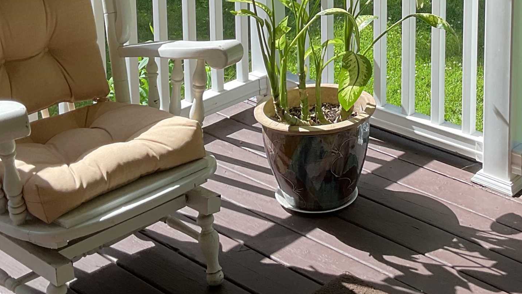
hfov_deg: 30.7
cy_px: -74
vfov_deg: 16.8
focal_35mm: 68
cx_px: 356
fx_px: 941
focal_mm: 3
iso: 16
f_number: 1.8
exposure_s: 1/446
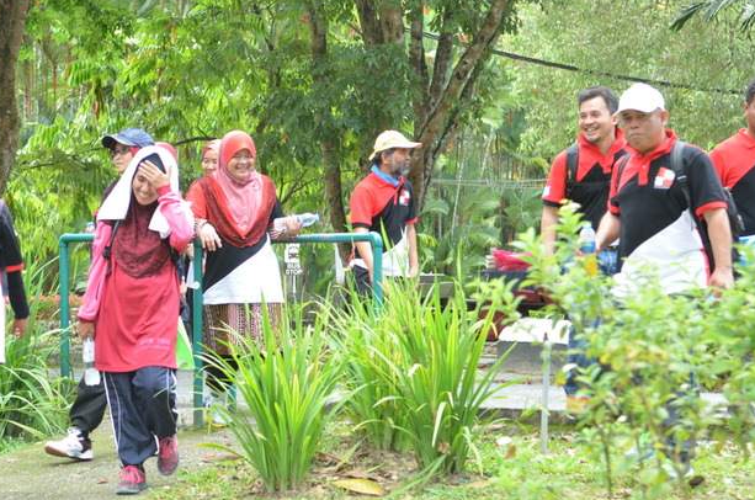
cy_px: 277
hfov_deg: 21.7
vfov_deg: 14.5
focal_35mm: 94
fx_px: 1967
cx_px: 276
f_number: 4
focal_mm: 48
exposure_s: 1/125
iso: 400
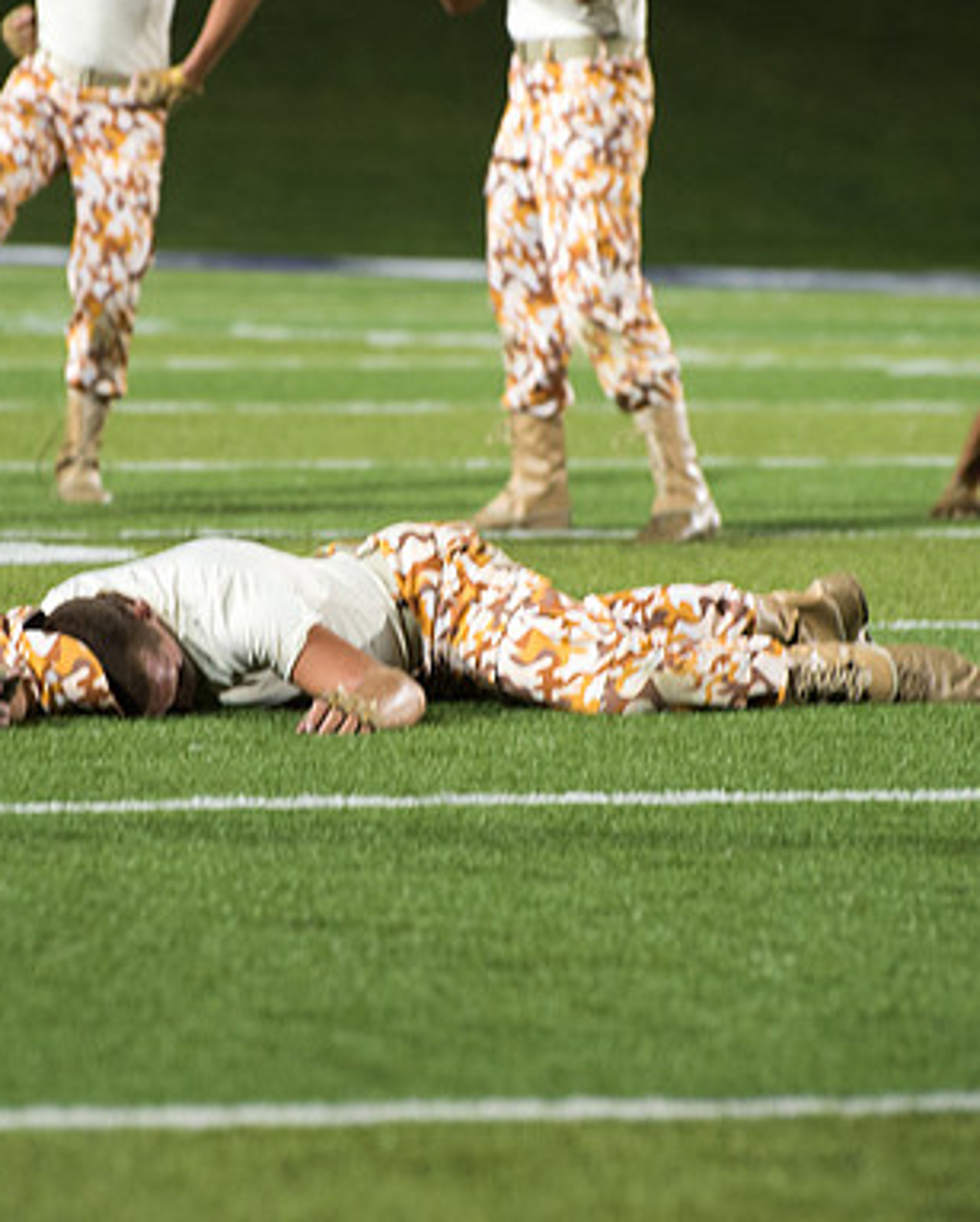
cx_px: 354
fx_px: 12892
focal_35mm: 356
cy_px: 593
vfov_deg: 5.4
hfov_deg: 4.4
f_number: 5.3
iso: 2000
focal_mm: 200
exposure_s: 1/160
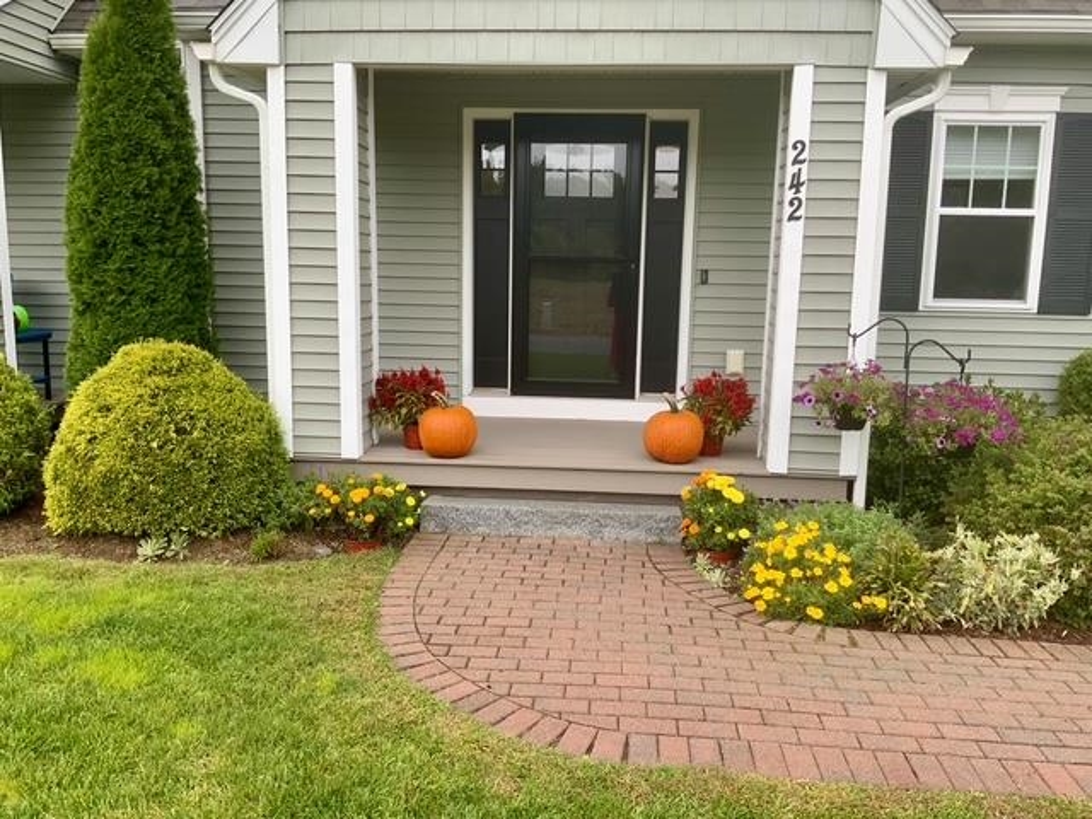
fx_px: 915
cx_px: 546
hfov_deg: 61.7
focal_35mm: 29
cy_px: 410
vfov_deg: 48.2
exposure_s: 1/65
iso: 64
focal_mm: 3
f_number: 1.8
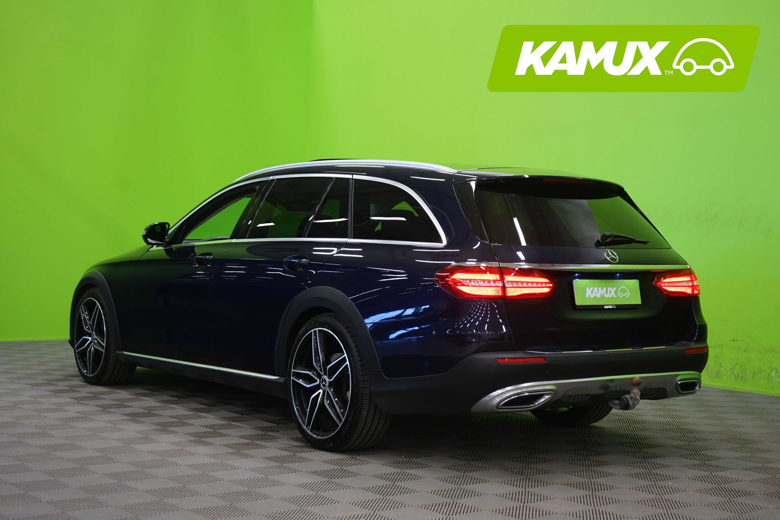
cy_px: 260
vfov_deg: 26.5
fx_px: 1105
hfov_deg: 38.9
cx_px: 390
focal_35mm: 51
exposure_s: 1/8
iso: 400
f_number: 5
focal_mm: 51
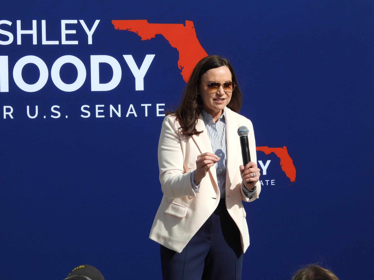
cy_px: 140
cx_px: 187
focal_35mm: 170
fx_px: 1837
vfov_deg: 8.7
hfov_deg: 11.6
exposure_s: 1/1250
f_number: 4.5
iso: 100
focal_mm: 30.3
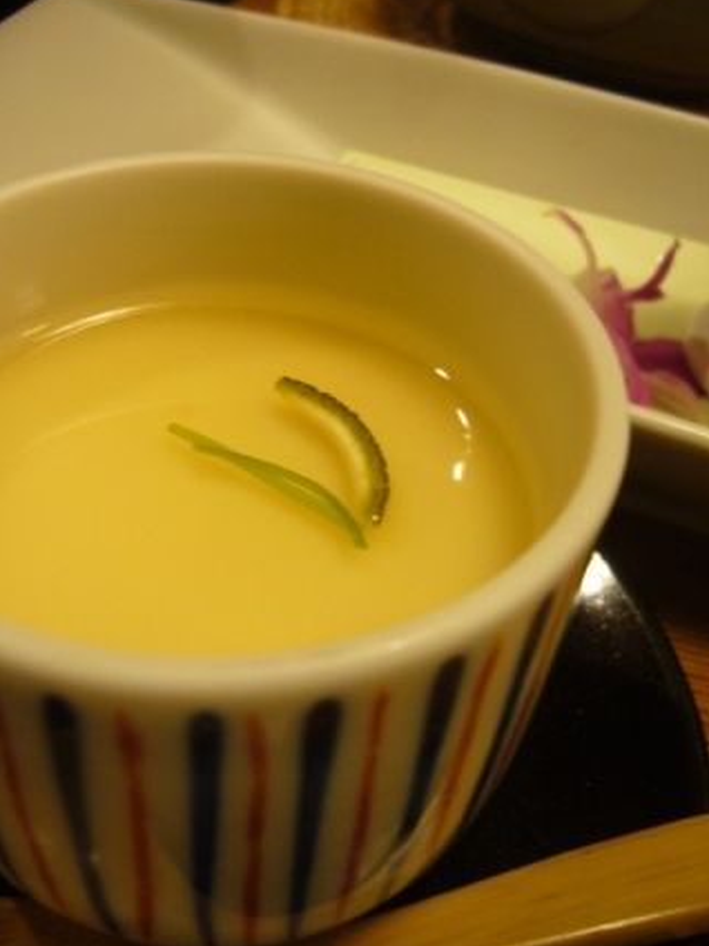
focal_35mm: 37
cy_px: 471
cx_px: 337
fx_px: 1010
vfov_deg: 50.1
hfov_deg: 38.7
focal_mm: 5.8
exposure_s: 1/15
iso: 200
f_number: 2.8
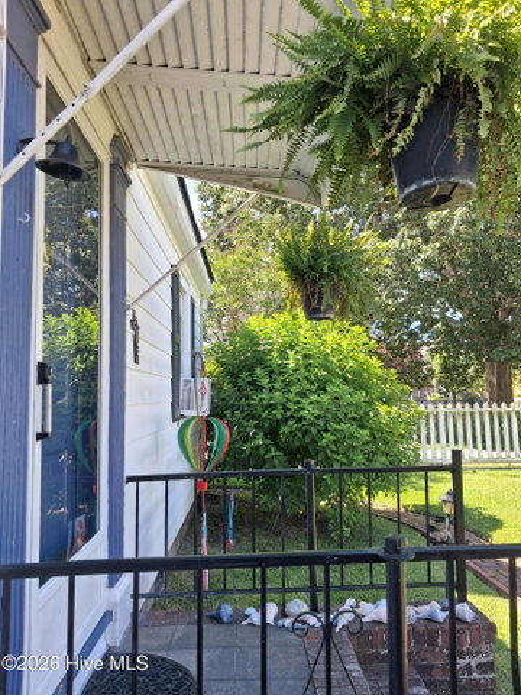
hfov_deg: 51.4
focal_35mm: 27
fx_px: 542
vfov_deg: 65.3
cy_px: 348
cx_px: 260
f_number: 1.8
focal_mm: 4
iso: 25
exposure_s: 1/114
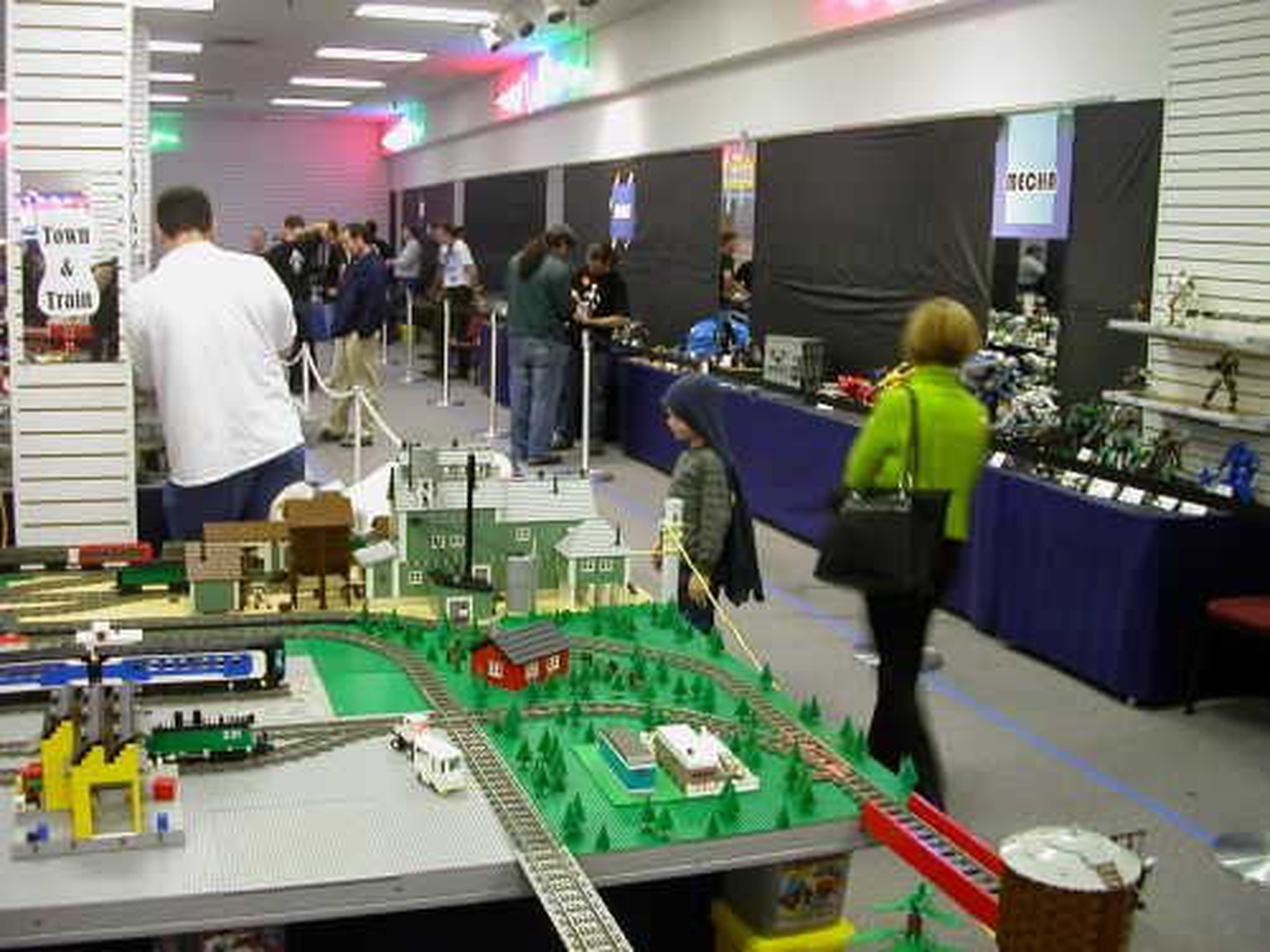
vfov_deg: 38.7
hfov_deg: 50.1
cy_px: 476
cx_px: 635
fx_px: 1357
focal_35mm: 37
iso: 100
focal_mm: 5.6
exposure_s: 1/9
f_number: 2.7
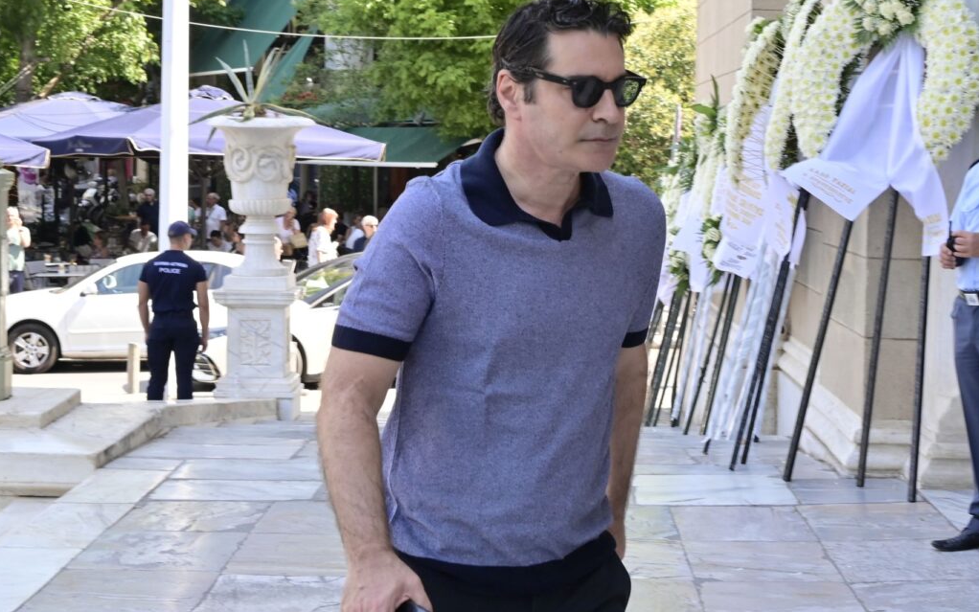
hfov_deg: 28.2
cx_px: 509
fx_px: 1948
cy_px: 245
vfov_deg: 17.8
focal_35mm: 73
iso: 640
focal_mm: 41
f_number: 9
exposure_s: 1/200
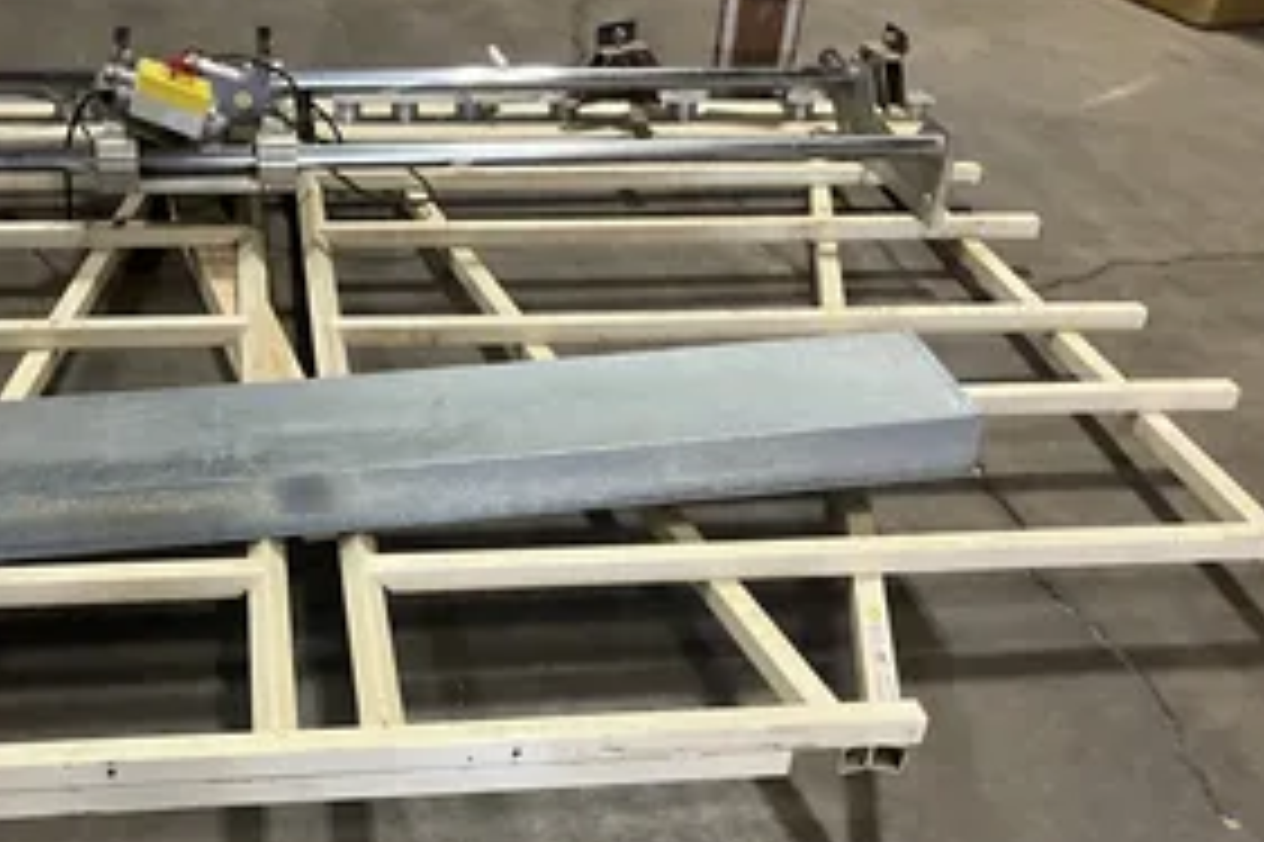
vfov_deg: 30.5
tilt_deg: -40.1
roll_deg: -4.5
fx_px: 1509
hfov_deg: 45.0
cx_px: 450
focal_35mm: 43
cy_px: 648
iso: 320
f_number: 1.8
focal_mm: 3
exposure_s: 1/52
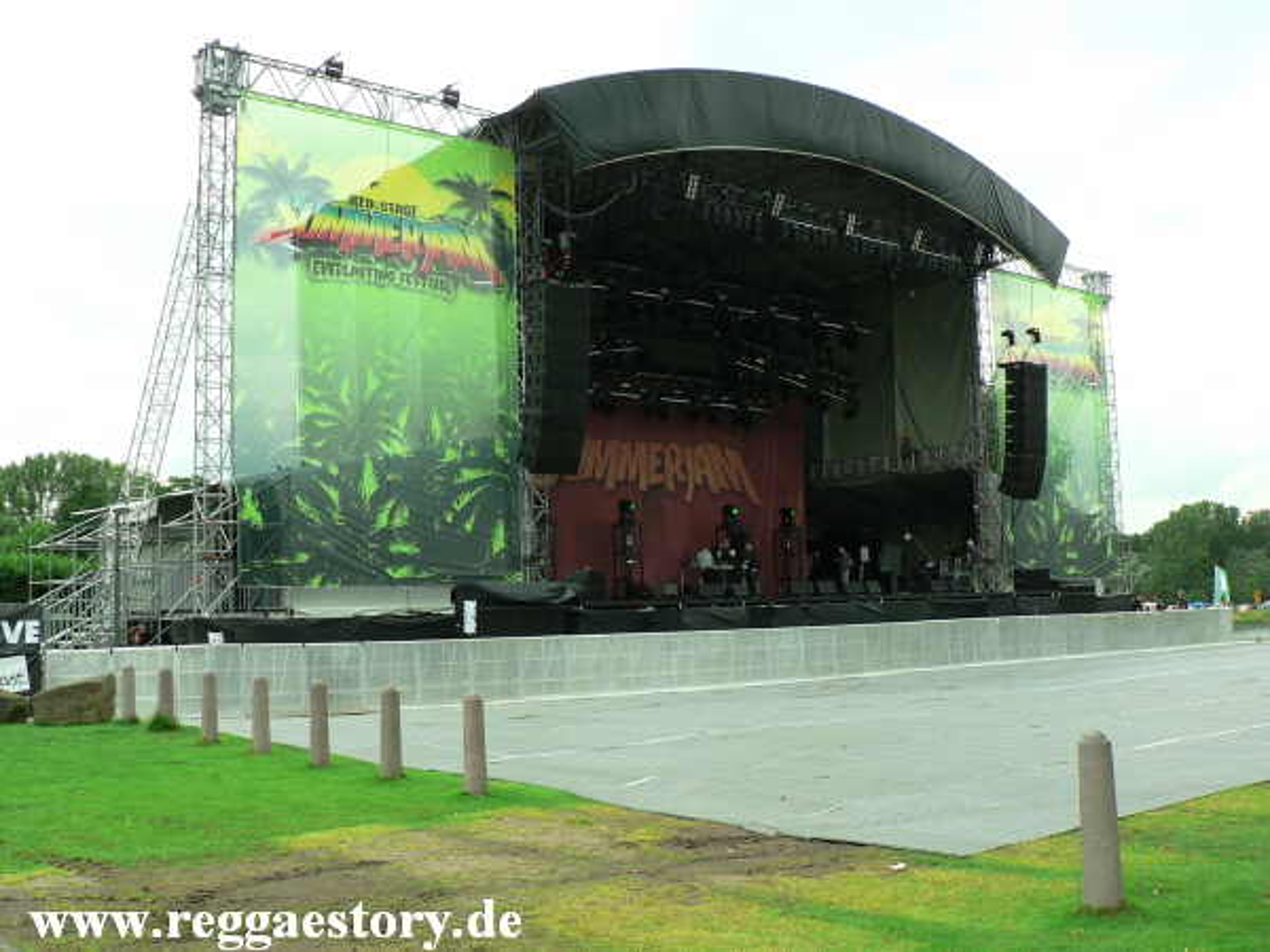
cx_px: 635
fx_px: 1284
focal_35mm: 35
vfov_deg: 40.7
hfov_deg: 52.6
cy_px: 476
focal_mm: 6
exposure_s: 1/200
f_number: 4
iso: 64
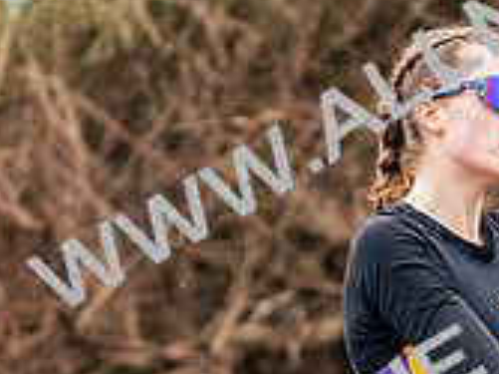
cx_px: 397
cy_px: 316
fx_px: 16969
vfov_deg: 1.3
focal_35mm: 1178
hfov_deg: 1.7
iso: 3200
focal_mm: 353
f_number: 6.3
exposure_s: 1/2000
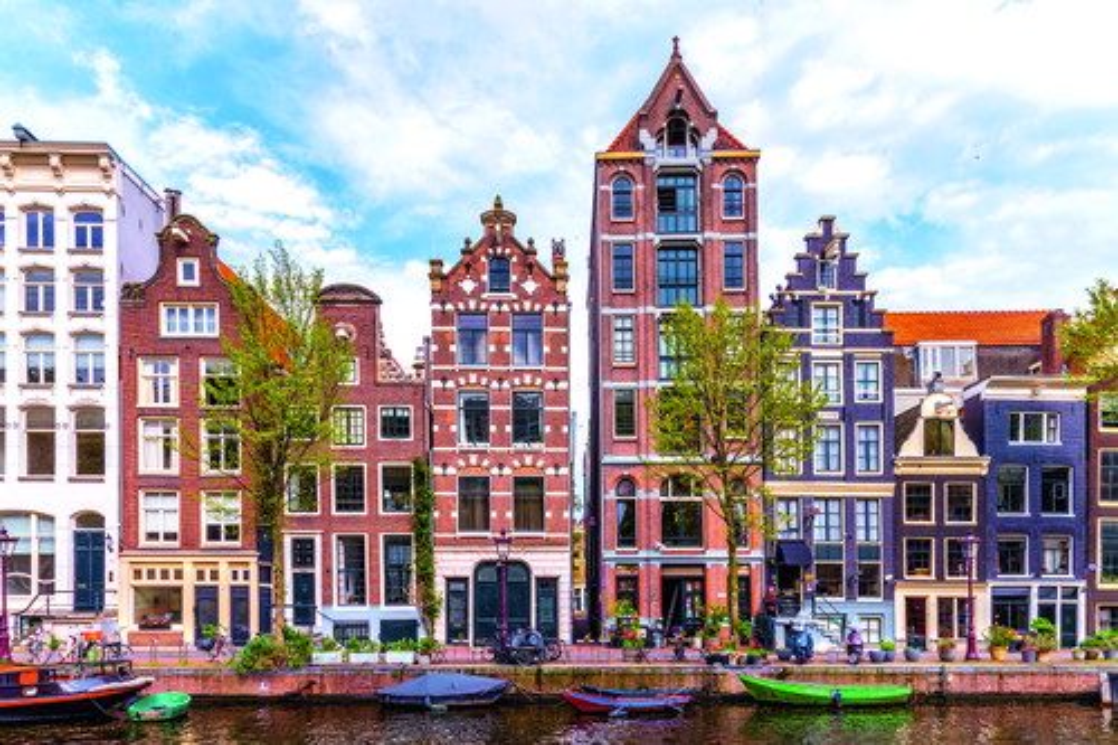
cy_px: 372
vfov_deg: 53.1
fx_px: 745
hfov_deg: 73.8
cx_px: 559
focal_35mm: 24
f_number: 18
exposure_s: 1/60
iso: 125
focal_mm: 24
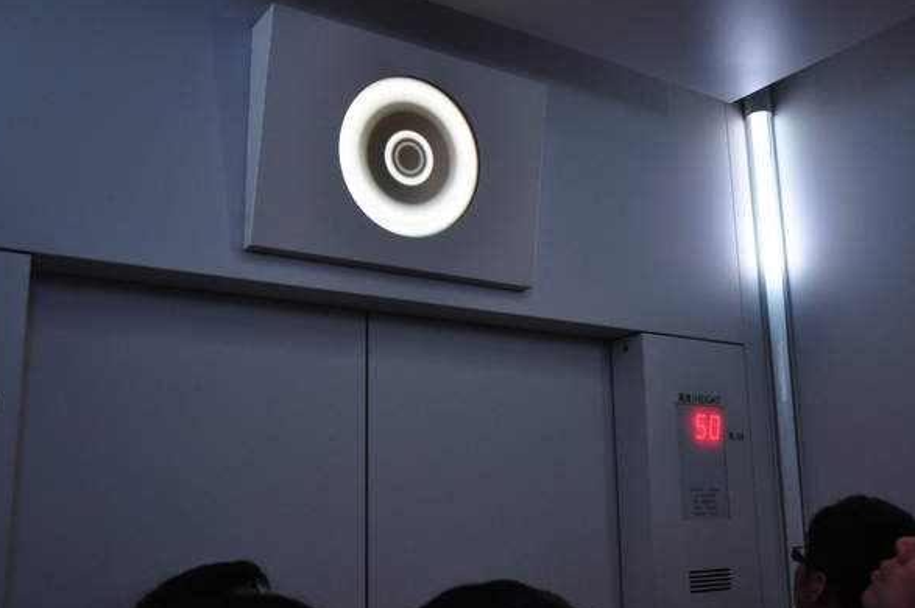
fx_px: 914
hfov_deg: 53.2
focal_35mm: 36
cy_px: 323
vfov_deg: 36.8
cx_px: 479
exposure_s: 1/40
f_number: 3.8
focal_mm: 22
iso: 1000
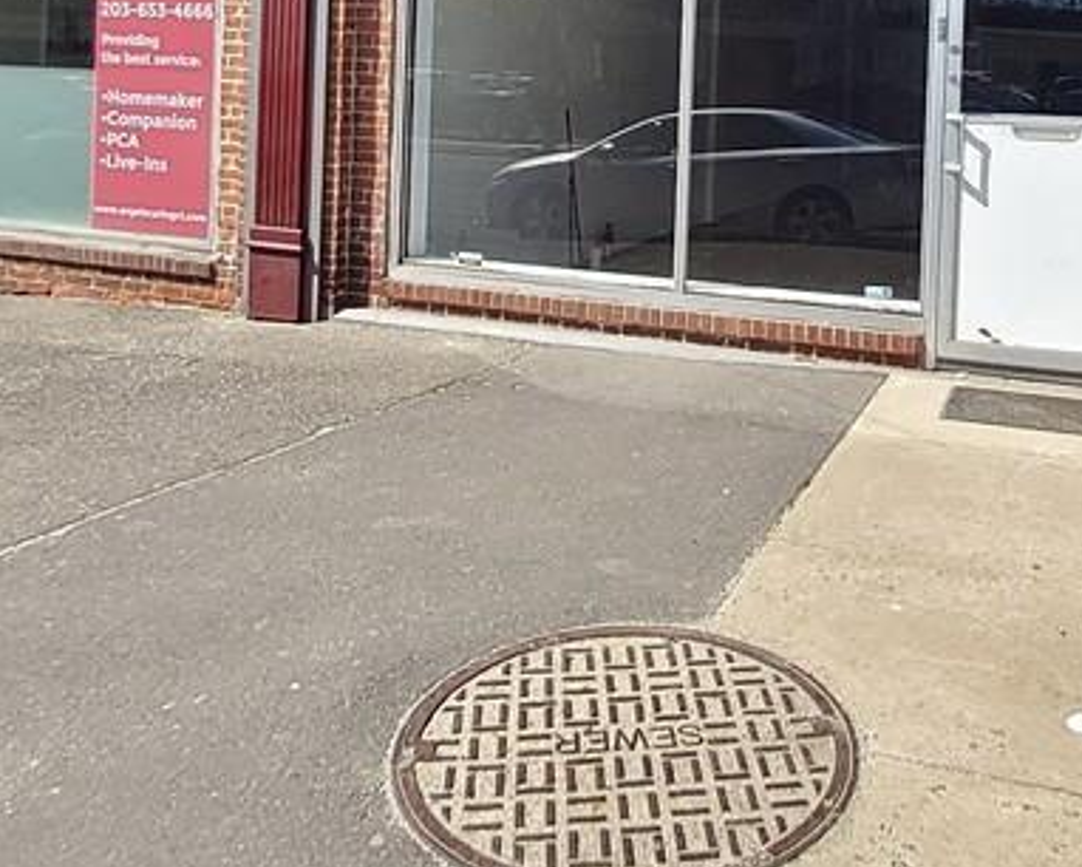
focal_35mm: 34
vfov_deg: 39.9
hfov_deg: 51.3
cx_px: 765
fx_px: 1089
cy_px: 71
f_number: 2.2
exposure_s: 1/827
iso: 50
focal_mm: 1.13
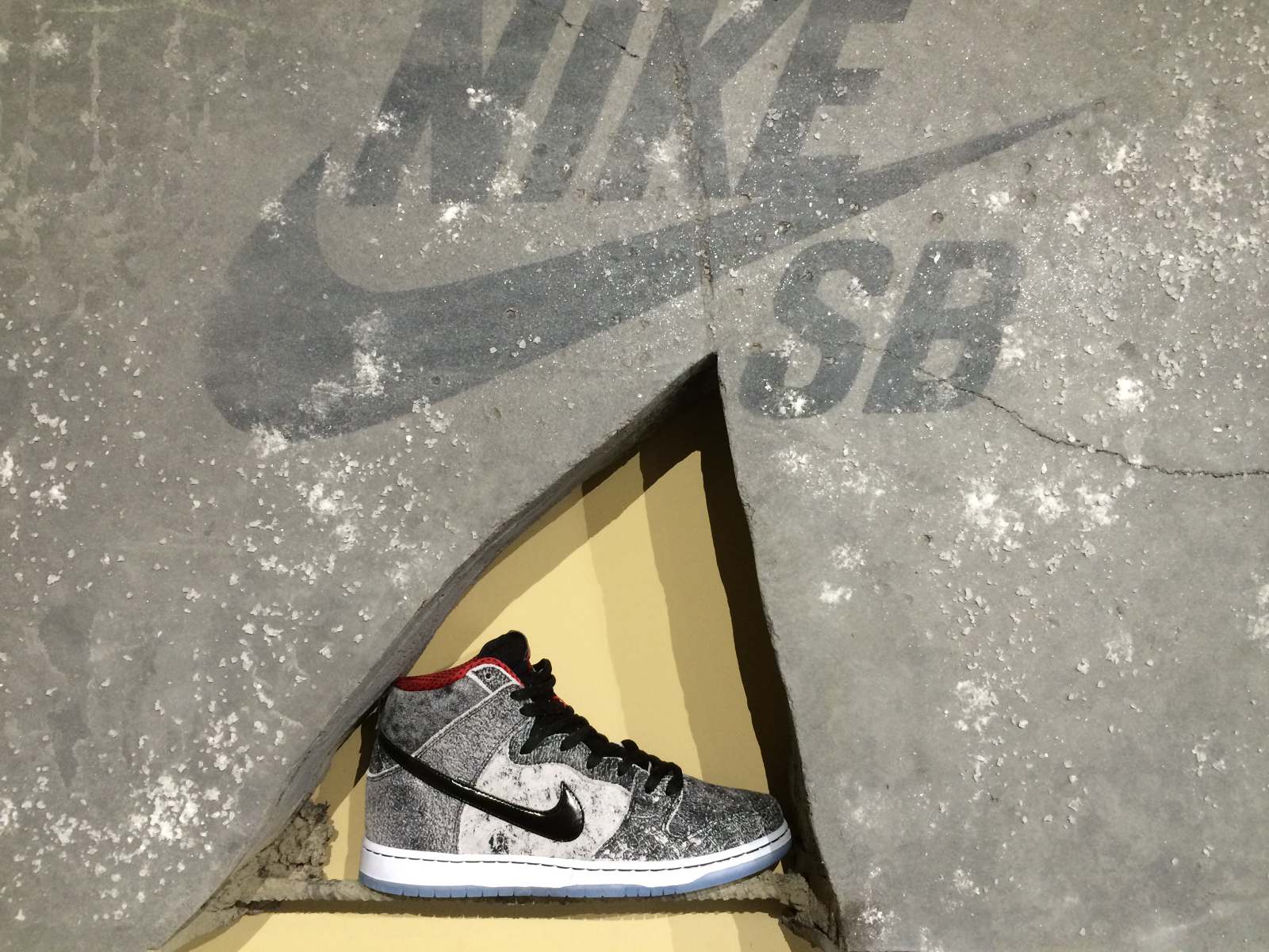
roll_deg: +1.0
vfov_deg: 48.2
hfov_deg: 61.7
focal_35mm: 29
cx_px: 634
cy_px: 476
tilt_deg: +5.9
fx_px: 1063
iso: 160
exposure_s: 1/30
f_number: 2.2
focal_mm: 4.15
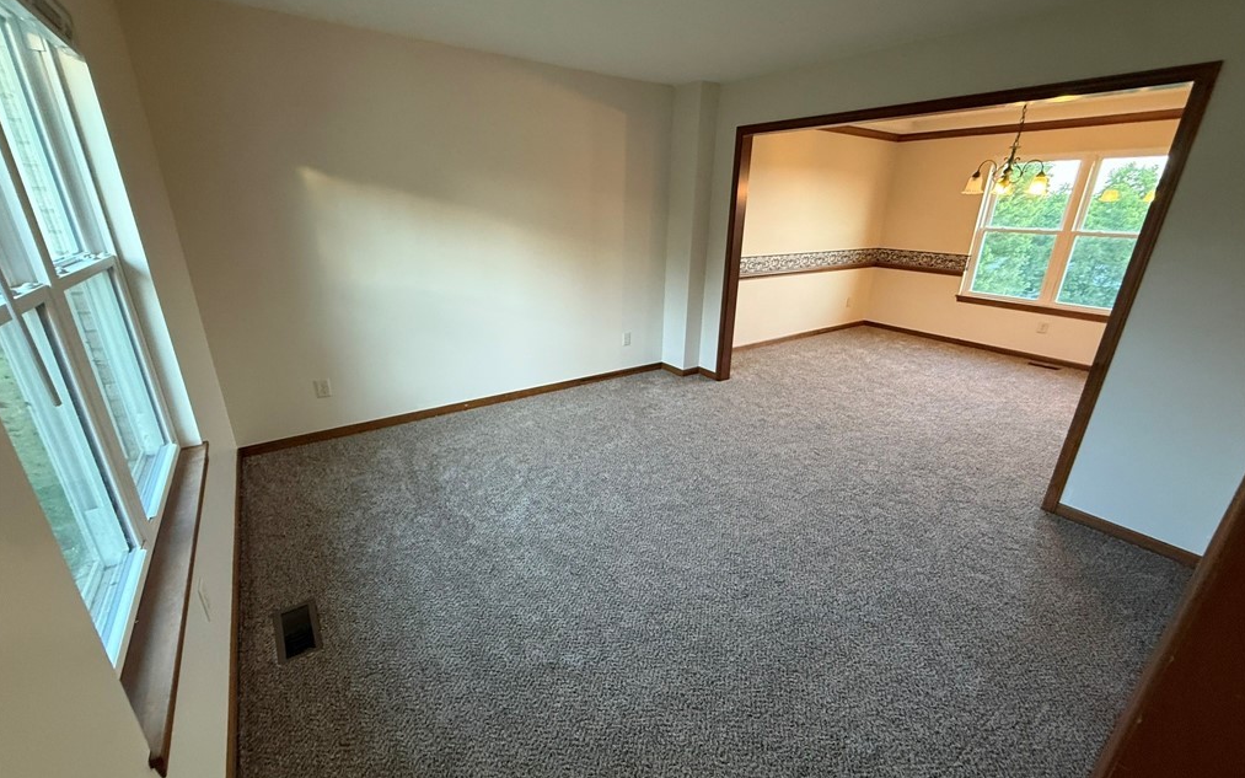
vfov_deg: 74.8
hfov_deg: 101.5
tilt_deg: -20.8
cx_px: 622
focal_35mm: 15
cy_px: 387
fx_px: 509
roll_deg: -0.8
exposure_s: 1/60
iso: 320
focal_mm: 2.22
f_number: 2.2
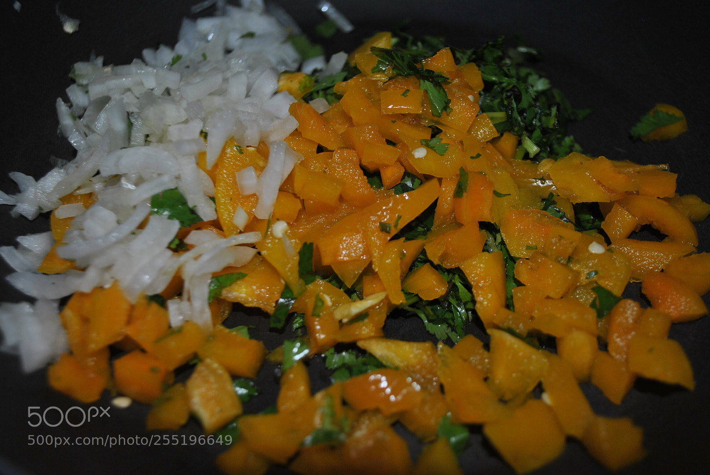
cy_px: 238
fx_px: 770
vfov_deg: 34.3
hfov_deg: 49.5
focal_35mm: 39
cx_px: 355
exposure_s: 1/125
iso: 100
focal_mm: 26
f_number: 4.2
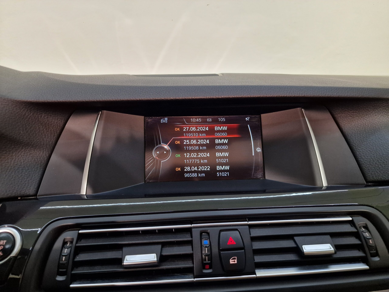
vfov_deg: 58.9
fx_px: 258
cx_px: 194
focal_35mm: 23
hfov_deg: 73.9
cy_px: 146
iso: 320
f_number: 1.8
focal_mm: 6.4
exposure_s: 1/100
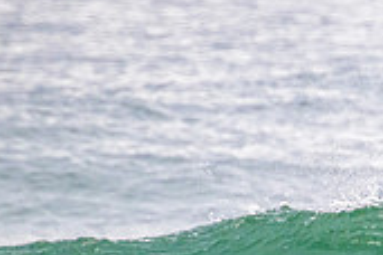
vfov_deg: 0.5
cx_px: 602
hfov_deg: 0.8
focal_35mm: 2719
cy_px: 303
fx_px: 28925
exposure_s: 1/2000
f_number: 11
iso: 3600
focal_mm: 800
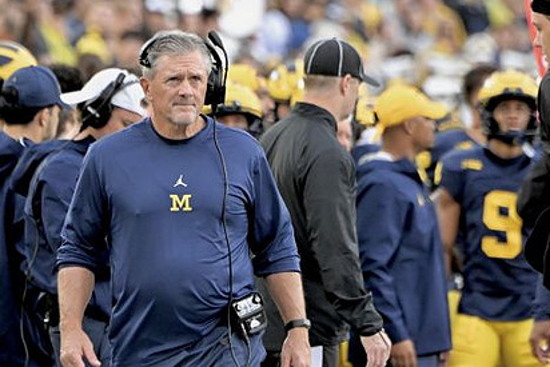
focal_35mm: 782
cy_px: 209
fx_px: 11951
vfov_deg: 1.8
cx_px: 256
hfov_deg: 2.6
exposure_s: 1/640
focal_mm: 370
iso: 2500
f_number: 5.6
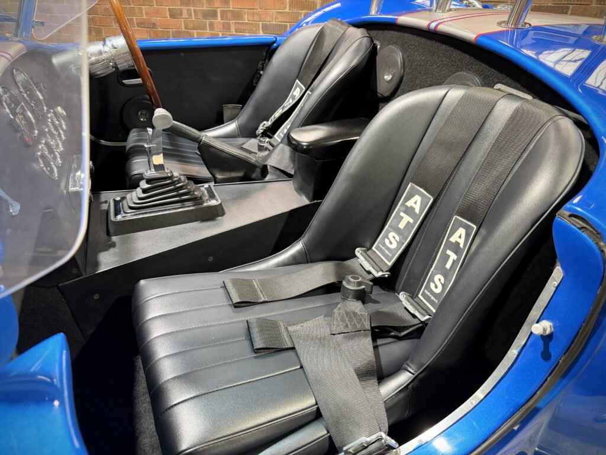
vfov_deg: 56.8
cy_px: 228
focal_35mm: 24
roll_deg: +1.7
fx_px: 420
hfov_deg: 71.6
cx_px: 303
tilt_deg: -31.9
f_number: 1.78
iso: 500
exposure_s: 1/50
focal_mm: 6.76
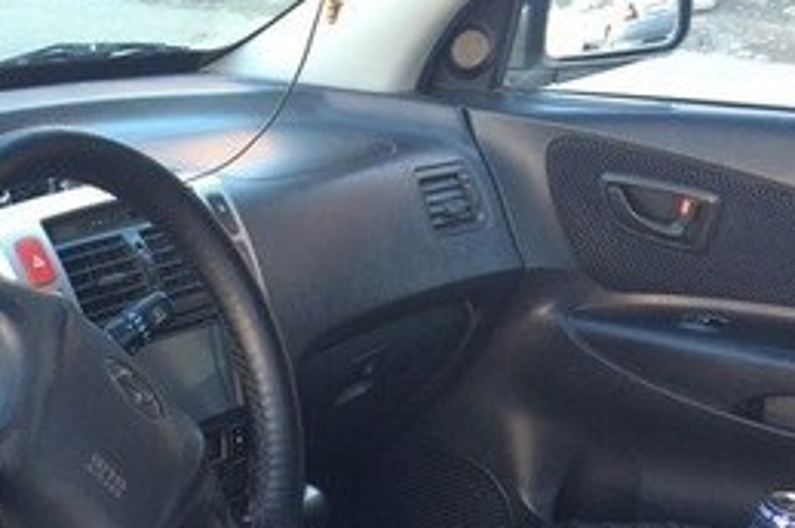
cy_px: 695
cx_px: -89
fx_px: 1698
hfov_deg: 24.5
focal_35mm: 77
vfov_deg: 16.6
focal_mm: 4.15
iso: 50
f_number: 2.2
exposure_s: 1/50
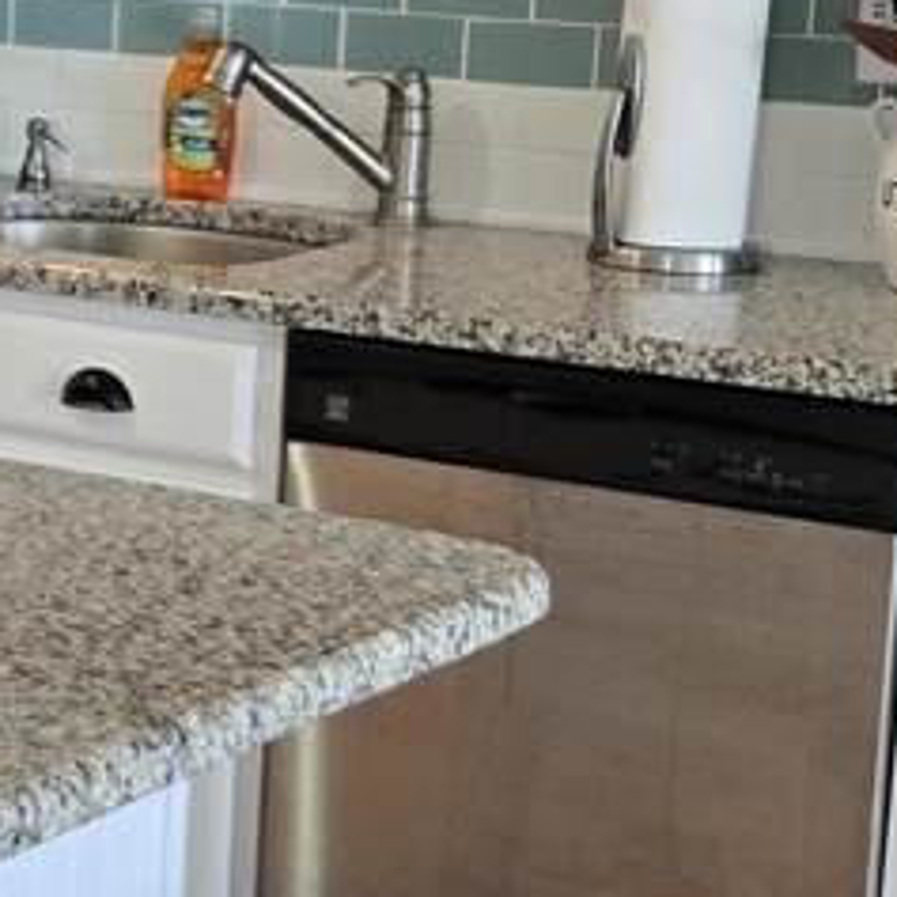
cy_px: 322
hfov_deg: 14.1
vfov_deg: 15.8
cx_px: -681
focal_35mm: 110
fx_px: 3225
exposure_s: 1/120
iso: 320
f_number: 1.8
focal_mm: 5.4
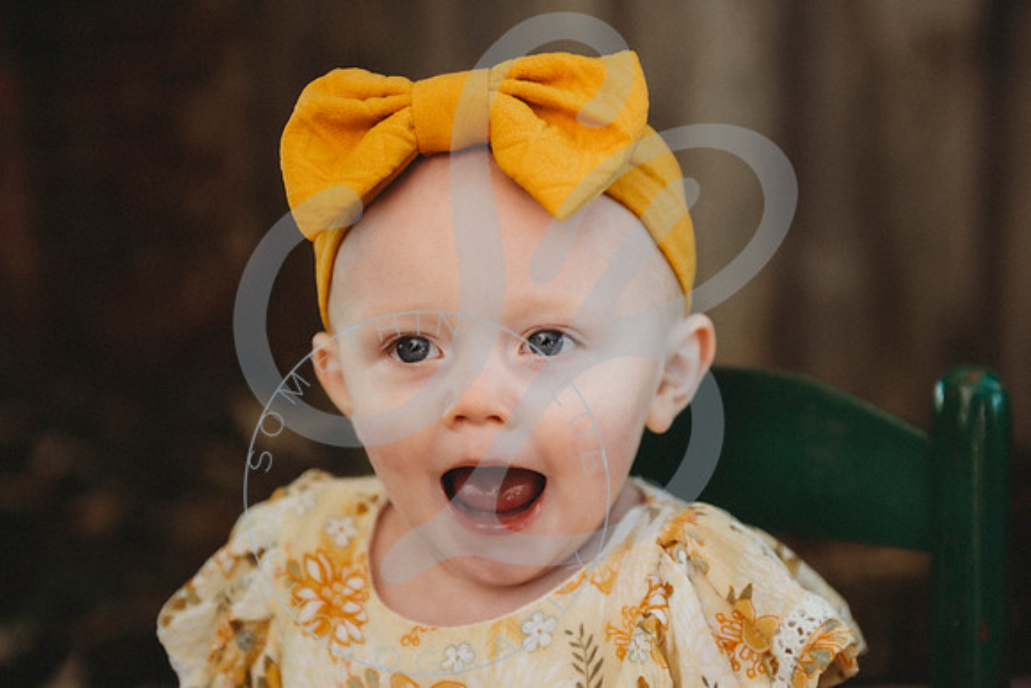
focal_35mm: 74
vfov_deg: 18.5
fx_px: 2113
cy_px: 362
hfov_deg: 27.4
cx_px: 543
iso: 100
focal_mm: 70
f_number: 2.8
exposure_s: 1/320
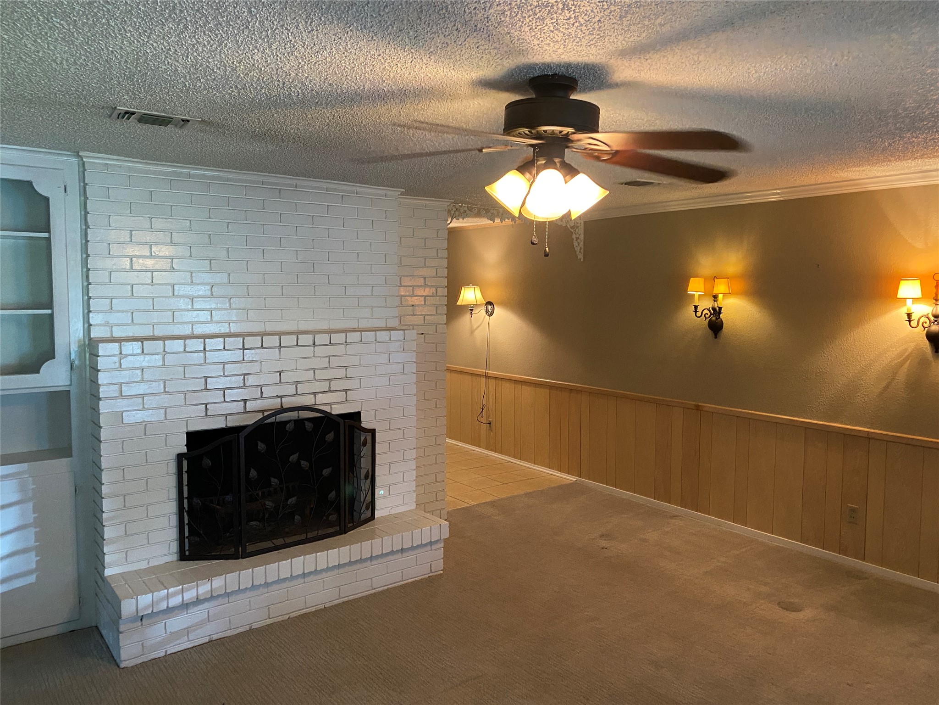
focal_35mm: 26
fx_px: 705
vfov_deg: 53.1
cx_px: 470
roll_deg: -0.6
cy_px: 352
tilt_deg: -2.6
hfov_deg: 67.3
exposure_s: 1/60
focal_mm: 4.25
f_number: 1.8
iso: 400
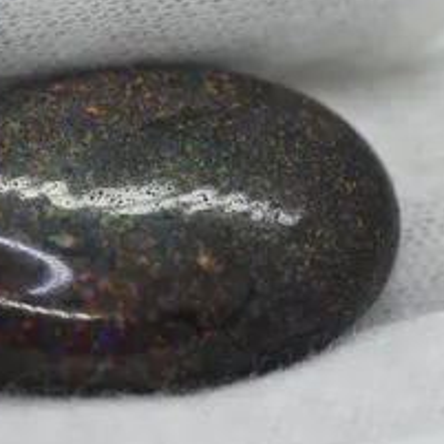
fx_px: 3872
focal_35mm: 267
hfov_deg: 6.6
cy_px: 224
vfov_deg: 6.6
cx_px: 197
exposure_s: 1/160
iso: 400
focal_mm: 105
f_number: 6.3
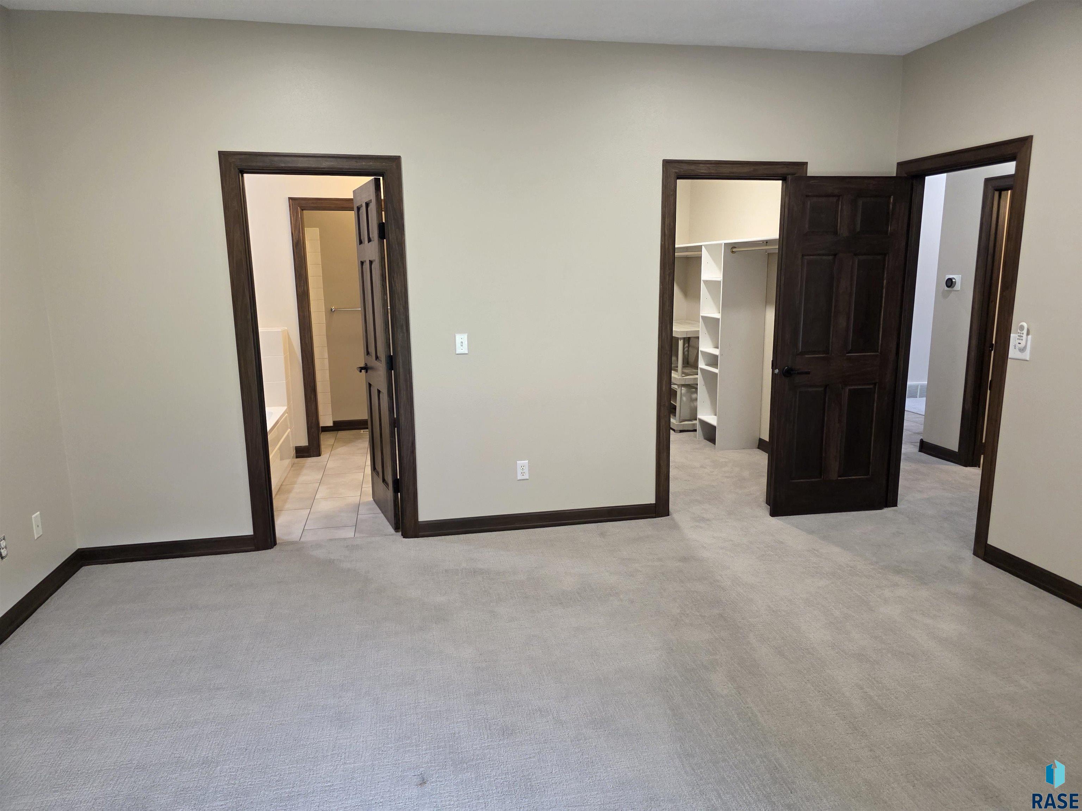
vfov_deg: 58.9
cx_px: 541
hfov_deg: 73.9
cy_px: 406
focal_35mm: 23
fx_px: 719
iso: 500
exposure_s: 1/120
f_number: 1.7
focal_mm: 6.3
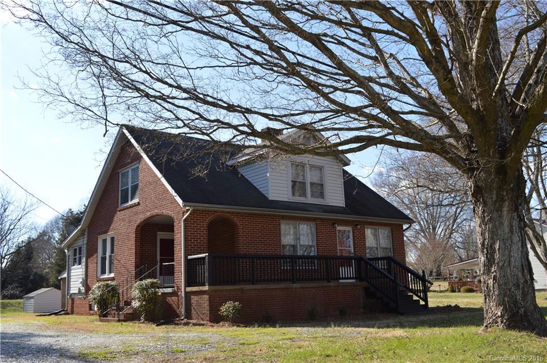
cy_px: 182
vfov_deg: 36.8
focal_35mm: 36
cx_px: 274
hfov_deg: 53.2
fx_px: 546
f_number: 6.3
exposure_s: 1/200
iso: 100
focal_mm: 24
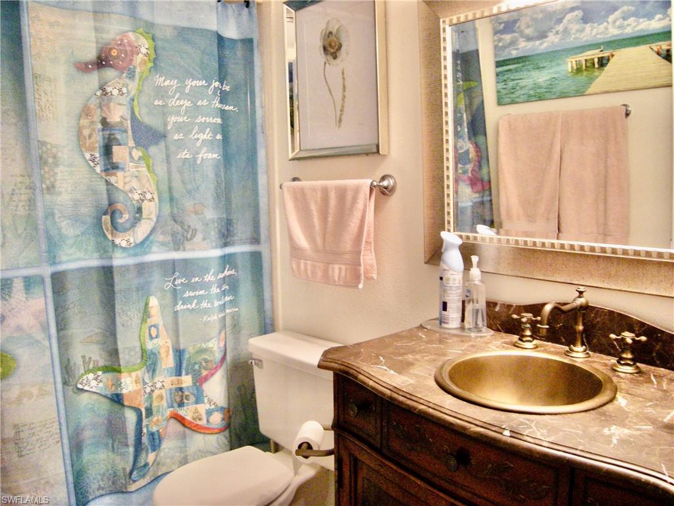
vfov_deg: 49.7
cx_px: 337
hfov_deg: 63.4
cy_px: 253
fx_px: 545
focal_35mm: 28
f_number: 2.8
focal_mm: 4.7
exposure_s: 1/50
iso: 388
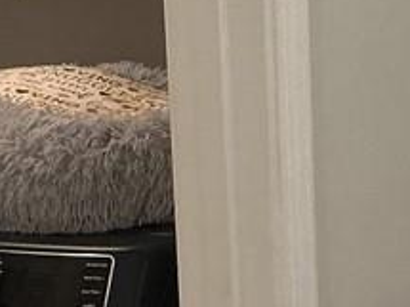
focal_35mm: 138
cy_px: 170
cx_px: 257
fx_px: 1634
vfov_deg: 10.7
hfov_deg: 14.3
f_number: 1.8
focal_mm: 3
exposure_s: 1/60
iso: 125
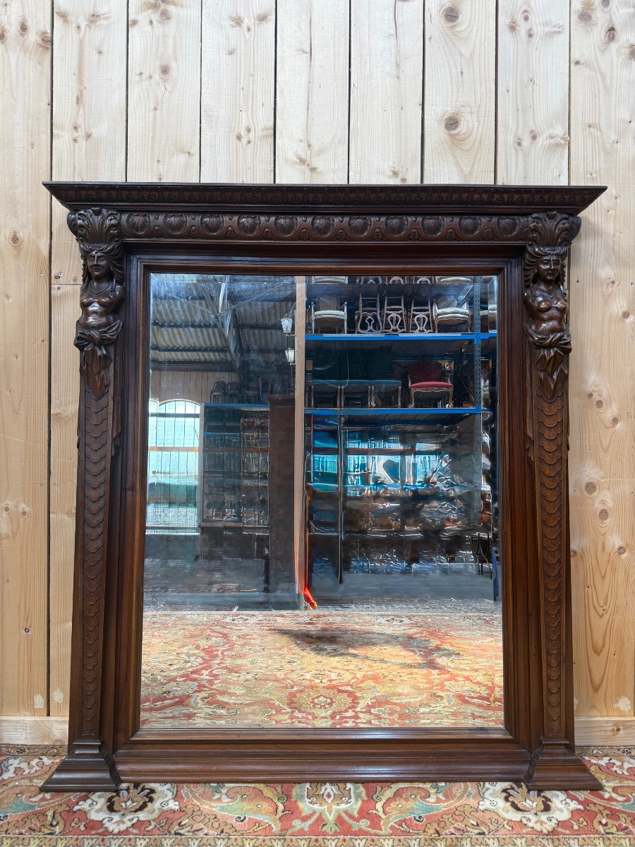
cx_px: 318
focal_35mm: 24
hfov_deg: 56.8
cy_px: 424
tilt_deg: -0.8
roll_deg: -0.4
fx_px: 587
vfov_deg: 71.6
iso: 100
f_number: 1.78
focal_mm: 6.76
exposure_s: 1/100
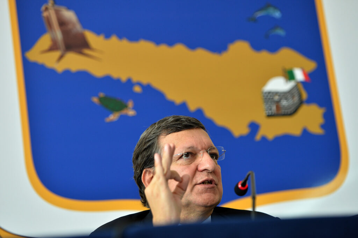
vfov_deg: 9.5
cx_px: 179
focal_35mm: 145
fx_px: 1441
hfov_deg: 14.2
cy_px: 119
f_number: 2.8
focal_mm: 145
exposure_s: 1/500
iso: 800
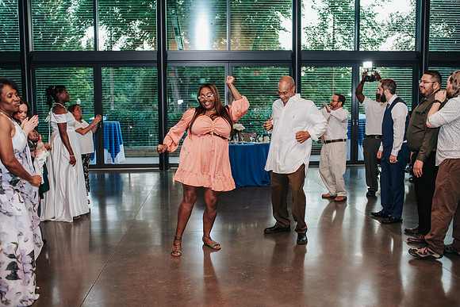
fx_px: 453
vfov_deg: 37.4
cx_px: 230
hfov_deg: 53.8
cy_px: 154
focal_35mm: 35
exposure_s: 1/160
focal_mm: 35
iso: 560
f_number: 2.8
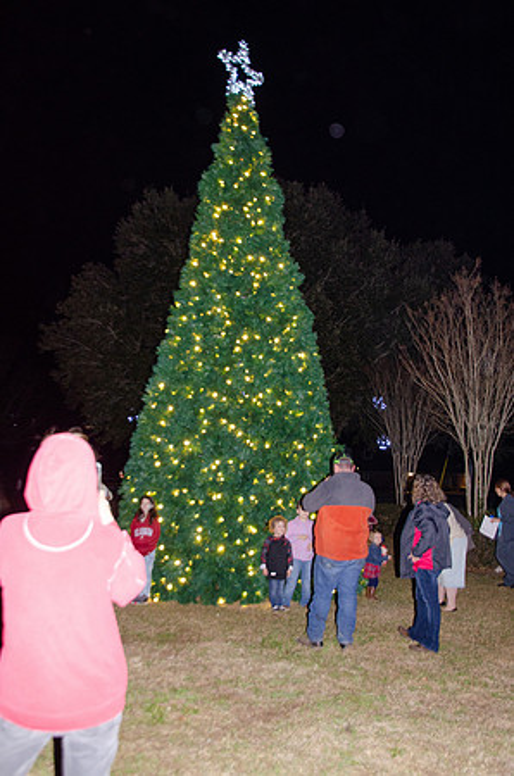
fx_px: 710
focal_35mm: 33
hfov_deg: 39.8
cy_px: 388
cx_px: 257
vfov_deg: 57.3
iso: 400
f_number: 4
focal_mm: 22
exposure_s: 1/60
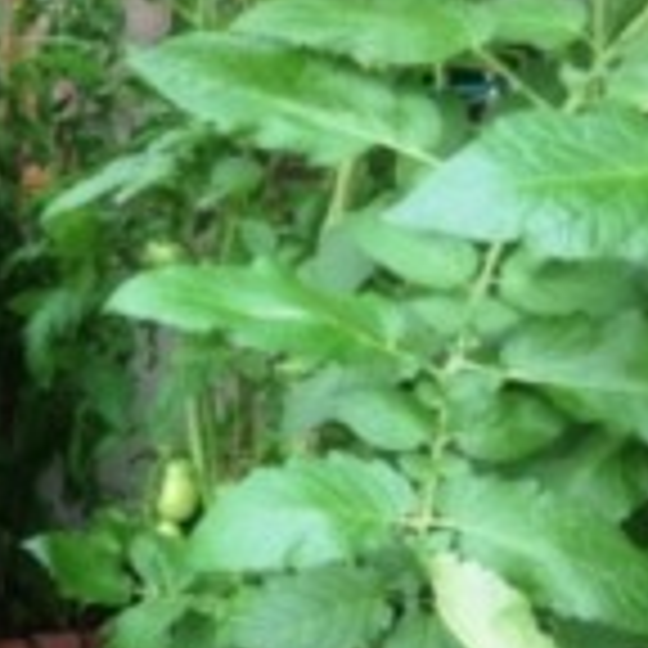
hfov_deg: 19.9
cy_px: 234
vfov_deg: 21.3
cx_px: -166
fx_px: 1715
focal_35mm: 81
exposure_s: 1/60
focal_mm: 4.13
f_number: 2.4
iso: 50
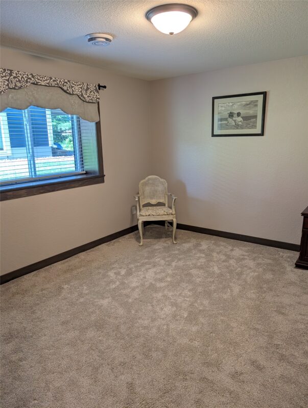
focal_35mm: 24
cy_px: 204
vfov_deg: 71.5
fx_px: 284
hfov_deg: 57.0
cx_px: 154
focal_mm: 6.9
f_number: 1.68
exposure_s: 1/120
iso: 55
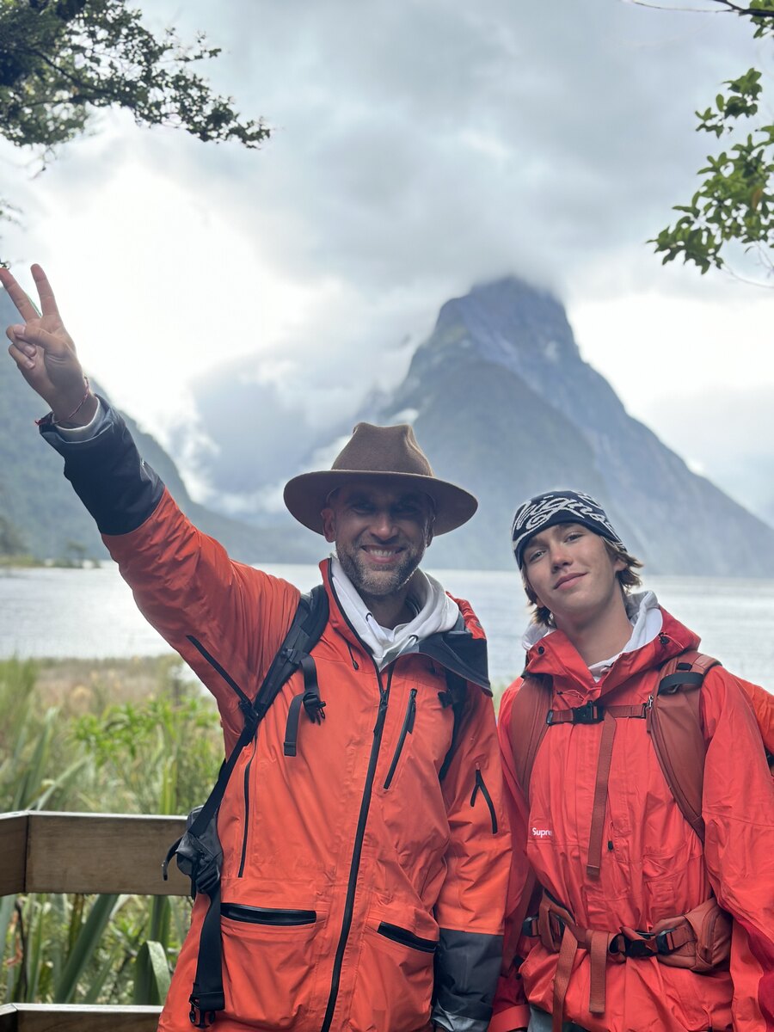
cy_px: 516
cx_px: 387
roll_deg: -2.1
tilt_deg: +2.0
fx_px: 1431
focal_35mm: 48
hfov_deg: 30.3
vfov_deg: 39.7
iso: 80
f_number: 1.78
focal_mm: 6.86
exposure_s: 1/681
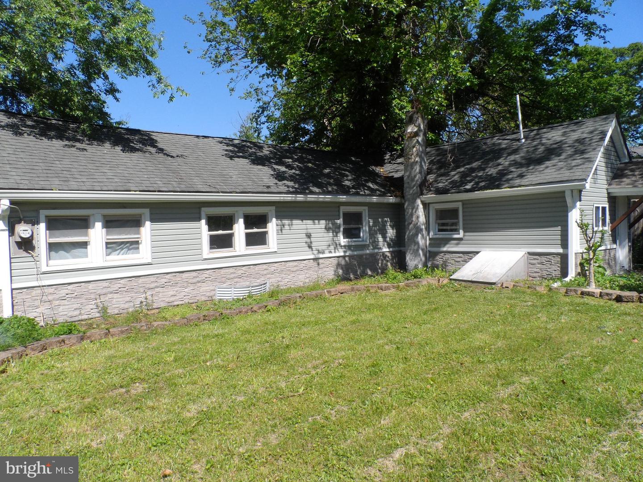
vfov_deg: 56.8
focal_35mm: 24
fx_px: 446
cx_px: 322
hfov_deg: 71.6
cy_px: 241
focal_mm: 4
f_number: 4.5
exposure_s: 1/500
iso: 80
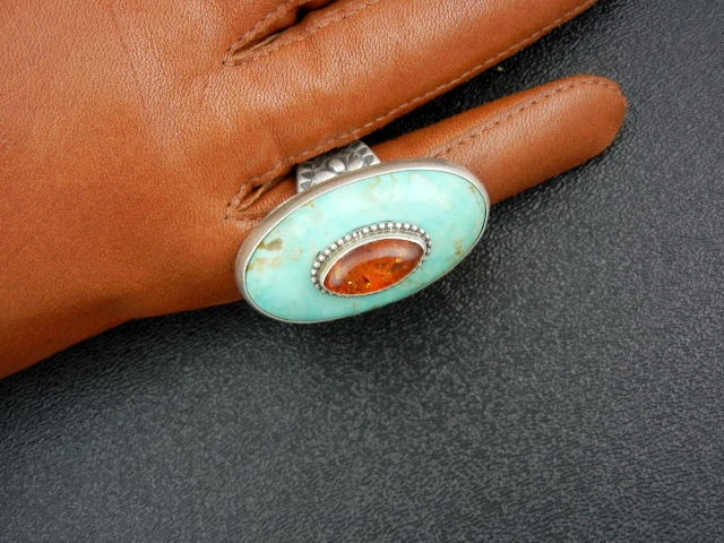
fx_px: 1422
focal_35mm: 68
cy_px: 272
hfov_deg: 28.6
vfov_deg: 21.6
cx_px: 362
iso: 200
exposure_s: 1/4.3
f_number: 4.1
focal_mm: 12.2
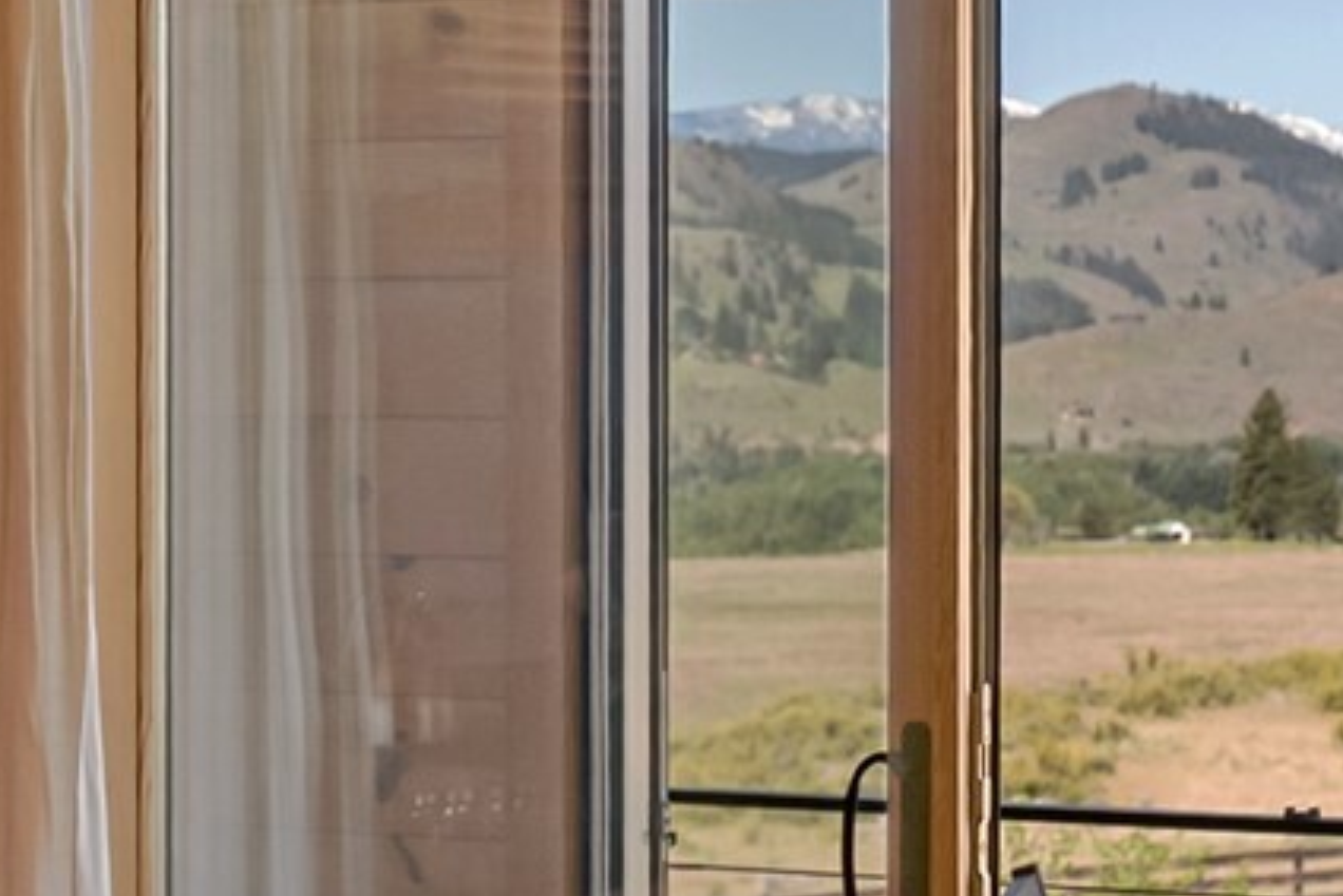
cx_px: 610
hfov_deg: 15.2
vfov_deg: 10.2
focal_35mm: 134
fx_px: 5015
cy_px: 386
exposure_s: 1/15
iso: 400
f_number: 5.6
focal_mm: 33.6
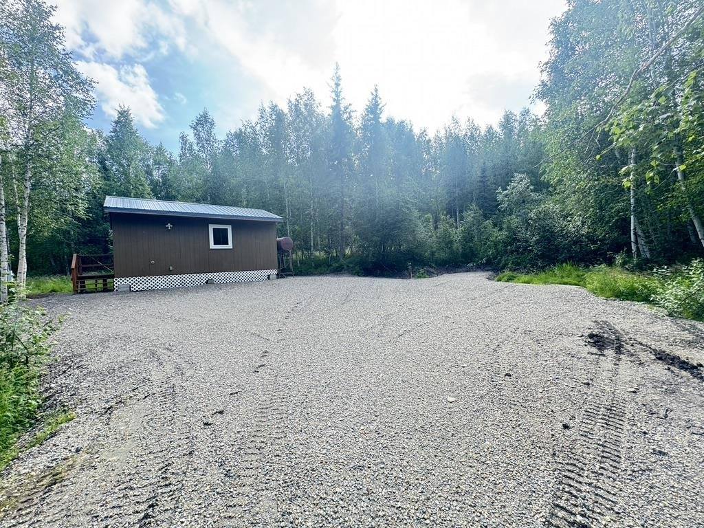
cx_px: 352
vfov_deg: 85.7
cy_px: 264
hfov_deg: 102.1
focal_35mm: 14
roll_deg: +2.1
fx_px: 285
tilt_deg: +0.7
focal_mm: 2.22
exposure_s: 1/154
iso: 40
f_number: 2.2
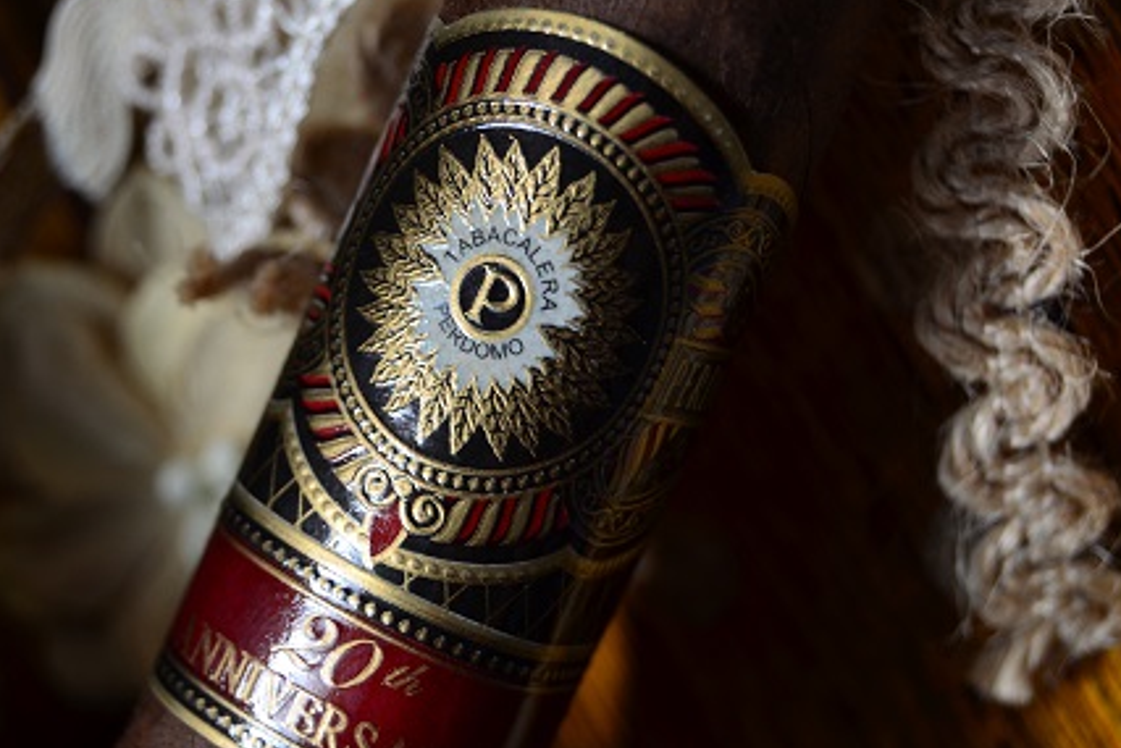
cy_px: 381
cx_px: 476
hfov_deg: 18.5
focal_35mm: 111
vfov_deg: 12.4
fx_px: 3447
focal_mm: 55
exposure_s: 1/30
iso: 250
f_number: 5.6
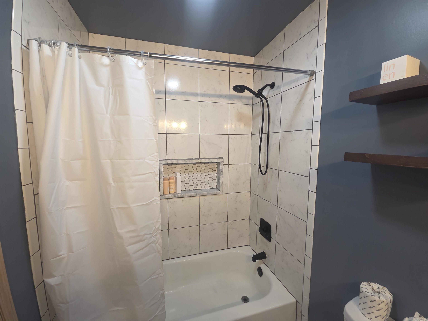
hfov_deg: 106.2
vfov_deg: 89.9
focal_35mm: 13
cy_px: 160
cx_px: 214
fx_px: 161
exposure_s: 1/60
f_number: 2.2
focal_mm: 2.2
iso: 160
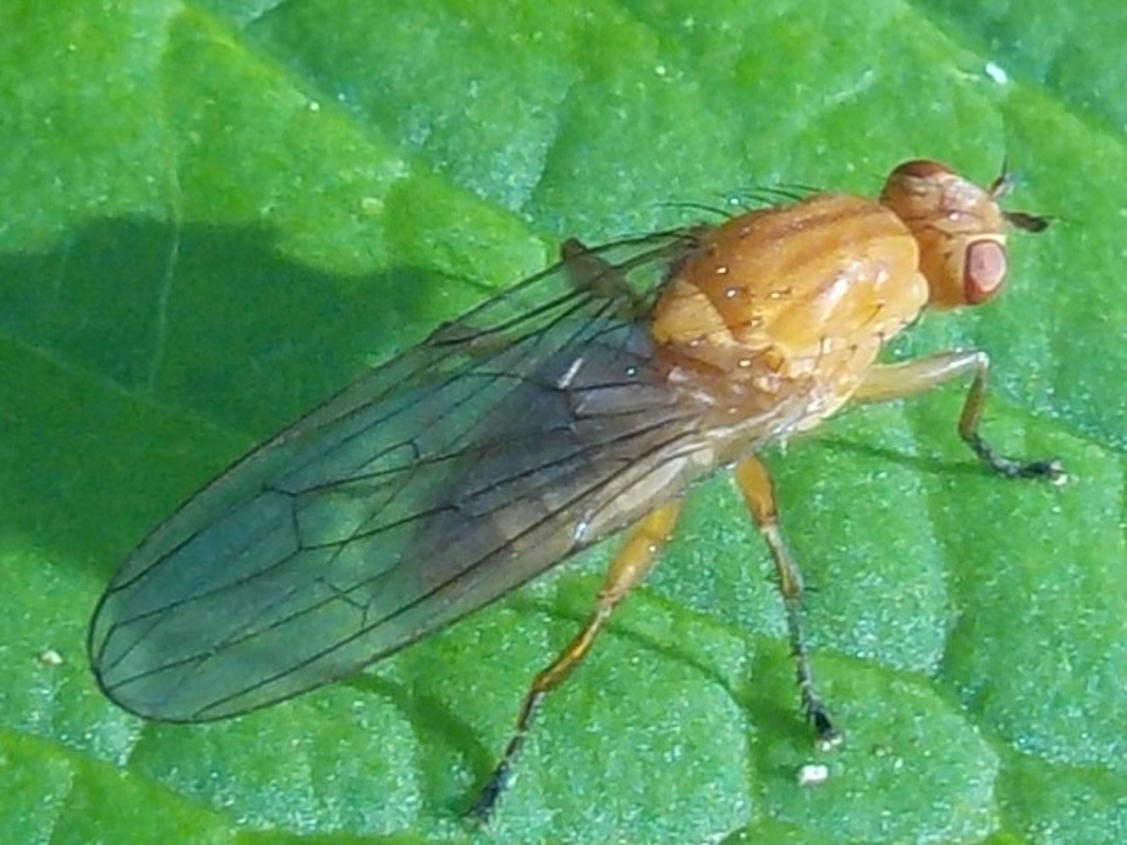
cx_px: 564
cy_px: 422
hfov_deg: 60.0
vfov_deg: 46.8
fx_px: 977
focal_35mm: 30
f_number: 3.3
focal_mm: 4.1
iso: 125
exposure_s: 1/160
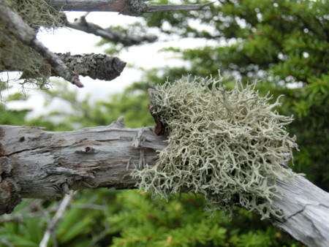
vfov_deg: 37.8
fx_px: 361
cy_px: 124
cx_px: 164
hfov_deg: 49.0
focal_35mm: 38
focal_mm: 6.67
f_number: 3.9
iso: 80
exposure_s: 1/160
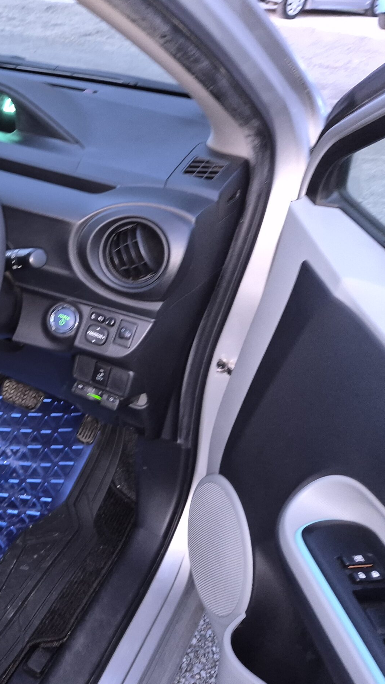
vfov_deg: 58.0
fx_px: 617
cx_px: -54
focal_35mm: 34
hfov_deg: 30.4
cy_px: 346
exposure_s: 1/8
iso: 640
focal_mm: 5.4
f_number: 1.8
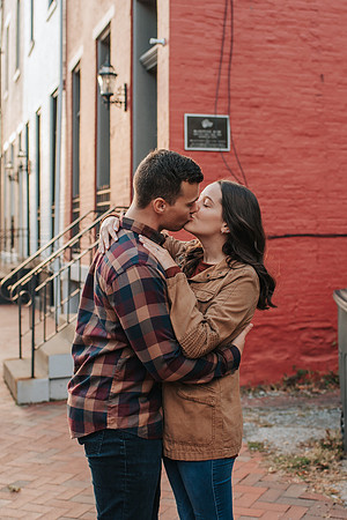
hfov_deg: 24.3
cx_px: 164
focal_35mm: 56
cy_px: 244
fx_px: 806
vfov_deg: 35.8
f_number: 2.8
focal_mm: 35
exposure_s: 1/500
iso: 280
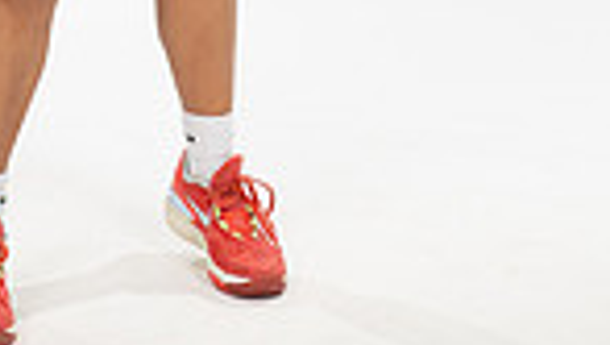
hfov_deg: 11.5
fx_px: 3011
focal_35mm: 186
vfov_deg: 6.2
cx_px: 145
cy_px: -532
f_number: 5.6
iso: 200
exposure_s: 1/250
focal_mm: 58
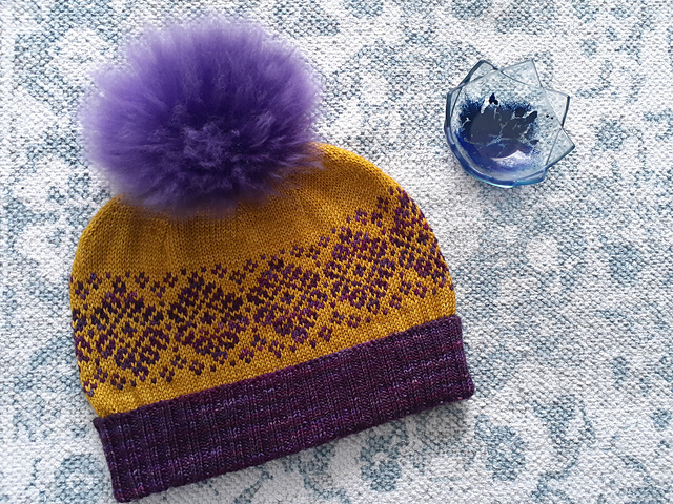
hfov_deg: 65.3
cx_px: 336
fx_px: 525
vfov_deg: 51.4
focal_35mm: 27
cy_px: 252
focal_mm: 3.6
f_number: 1.9
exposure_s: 1/50
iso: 200
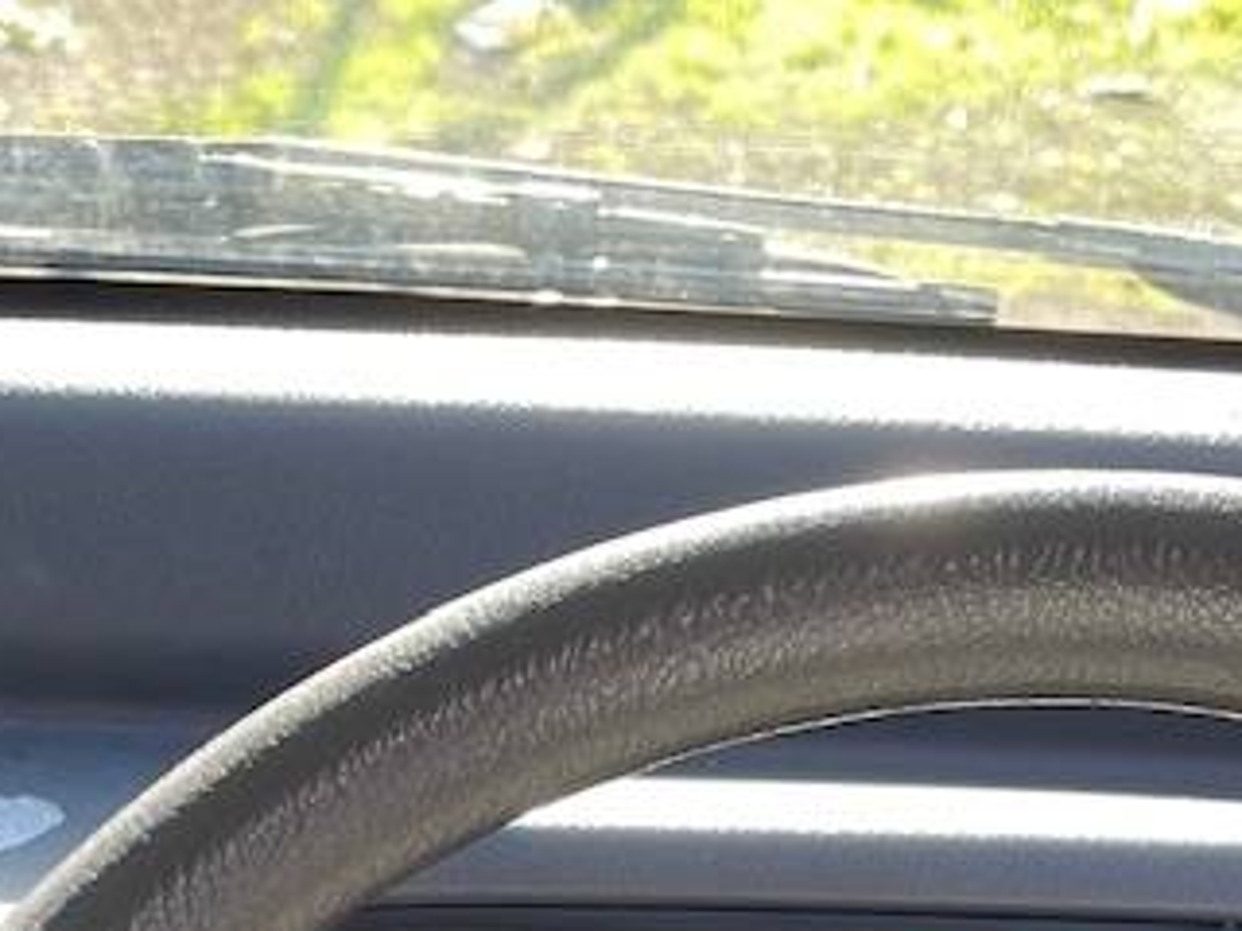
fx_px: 3588
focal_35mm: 100
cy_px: 1858
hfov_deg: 19.6
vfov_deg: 12.9
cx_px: 408
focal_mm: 5.1
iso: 40
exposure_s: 1/121
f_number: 1.6
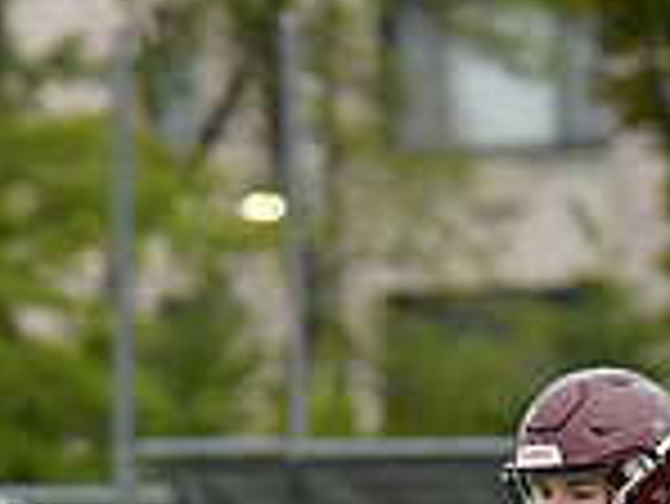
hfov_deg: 1.8
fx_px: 21676
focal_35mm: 1119
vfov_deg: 1.3
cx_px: 576
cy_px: 652
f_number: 3.2
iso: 2000
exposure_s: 1/1000
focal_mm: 200
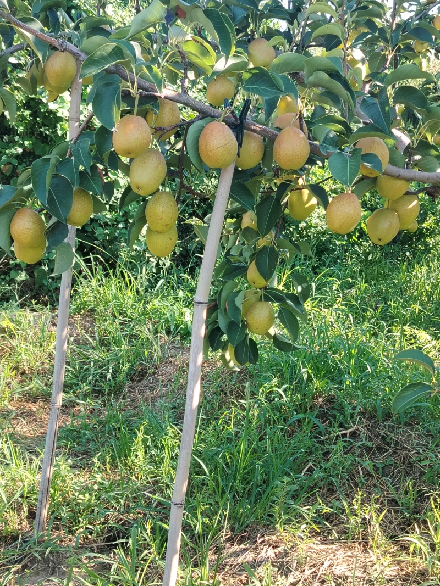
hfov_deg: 26.1
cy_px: 293
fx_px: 949
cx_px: 220
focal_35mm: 56
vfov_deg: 34.4
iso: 106
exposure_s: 1/100
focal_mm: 5.25
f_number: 1.75
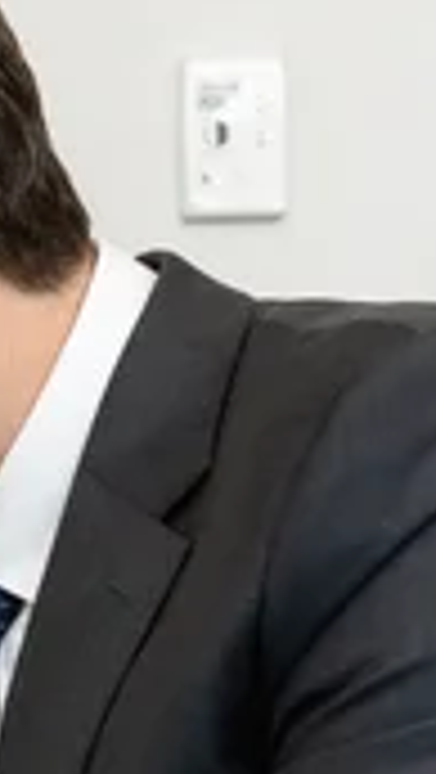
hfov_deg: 7.8
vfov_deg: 14.3
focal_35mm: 145
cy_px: 974
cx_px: -620
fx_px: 2974
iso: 200
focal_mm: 28
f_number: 3.2
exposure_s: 1/125
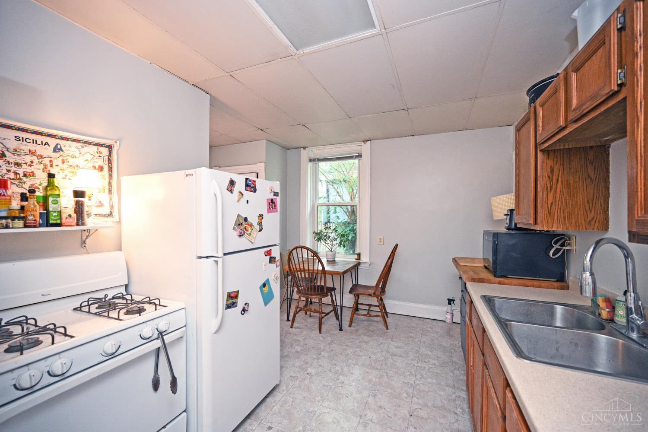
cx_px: 324
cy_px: 216
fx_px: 252
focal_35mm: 14
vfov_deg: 81.2
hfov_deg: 104.3
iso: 1400
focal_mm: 14
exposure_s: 1/60
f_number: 4
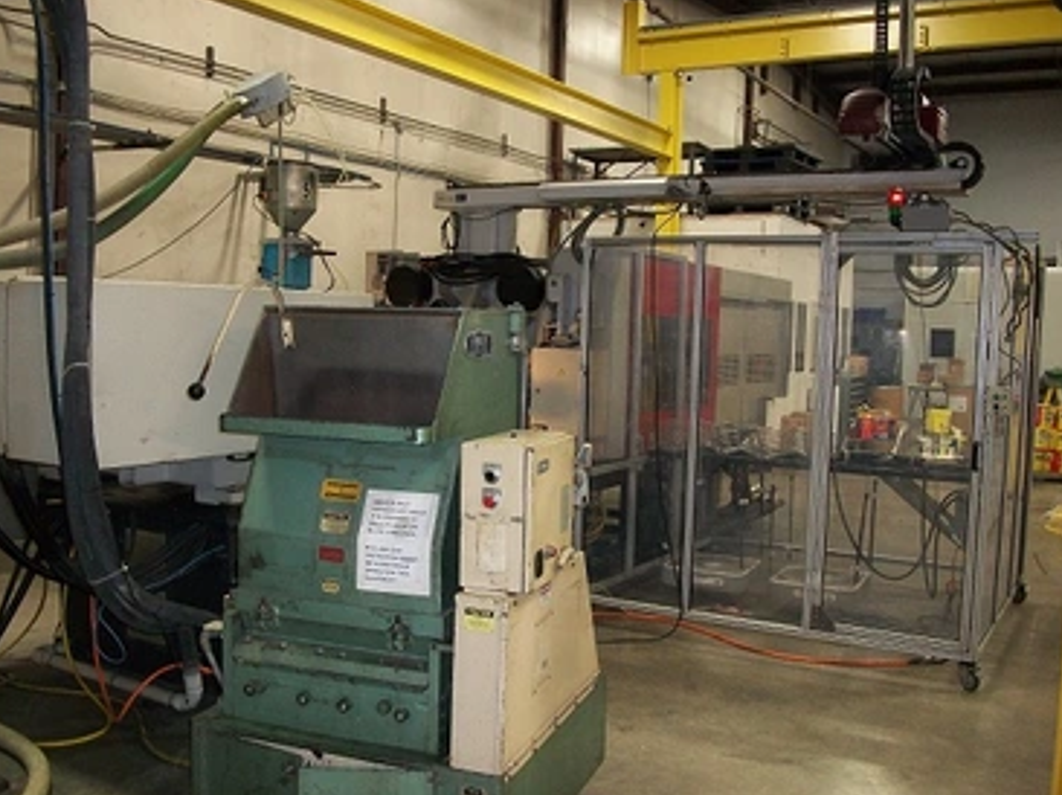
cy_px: 406
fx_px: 1073
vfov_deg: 40.7
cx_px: 493
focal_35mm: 35
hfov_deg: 52.6
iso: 240
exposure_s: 1/30
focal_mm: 5.7
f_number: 2.9
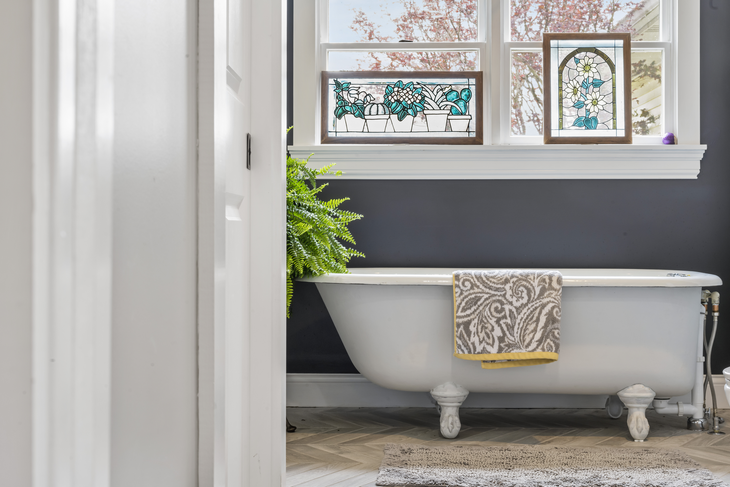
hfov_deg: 34.5
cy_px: 244
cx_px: 365
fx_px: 1176
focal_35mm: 58
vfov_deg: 23.4
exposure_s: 1/4
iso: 320
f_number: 16
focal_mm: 58
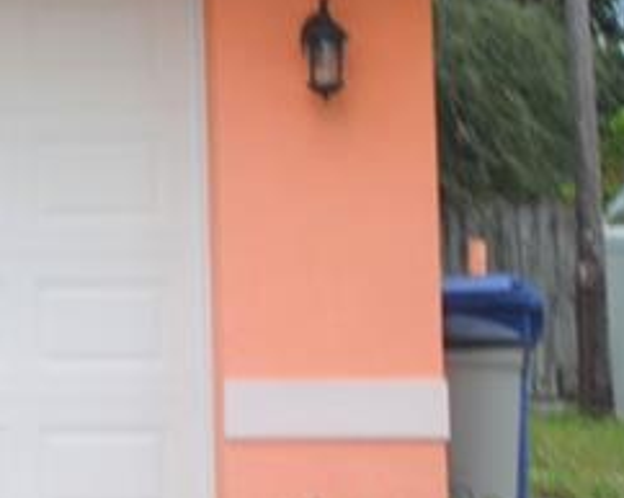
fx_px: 3781
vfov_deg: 7.5
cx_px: -1096
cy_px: -52
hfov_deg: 8.3
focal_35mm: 205
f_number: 7.1
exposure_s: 1/200
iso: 100
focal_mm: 22
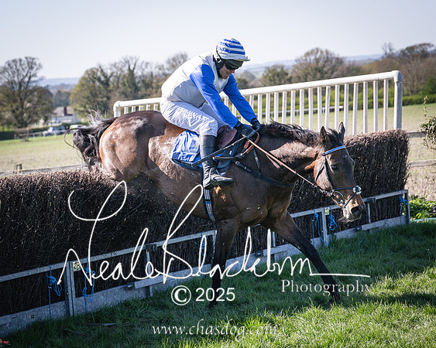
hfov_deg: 17.6
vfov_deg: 14.1
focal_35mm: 109
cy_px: 177
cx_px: 210
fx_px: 1407
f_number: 4
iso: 200
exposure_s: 1/1600
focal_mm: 70
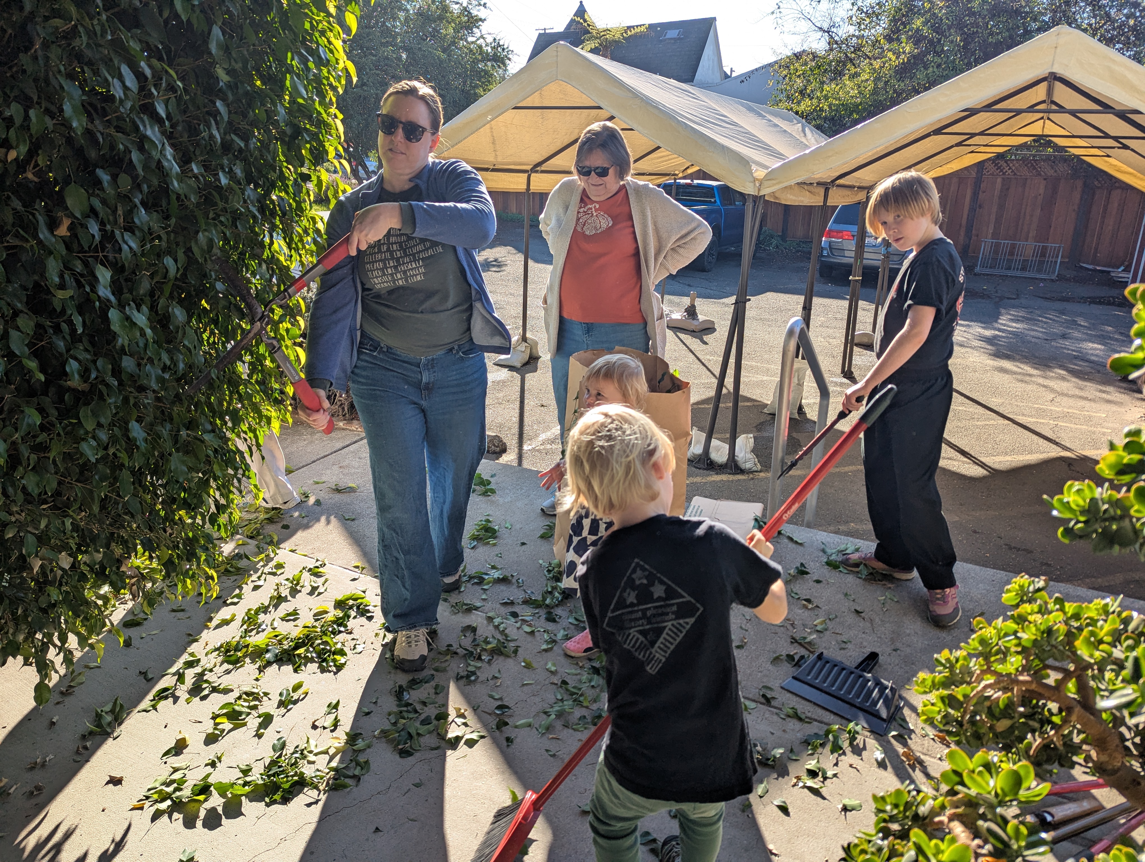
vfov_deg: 56.9
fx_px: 795
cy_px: 431
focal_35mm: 24
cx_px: 572
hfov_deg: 71.5
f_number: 1.85
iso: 39
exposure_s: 1/690
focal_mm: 6.81
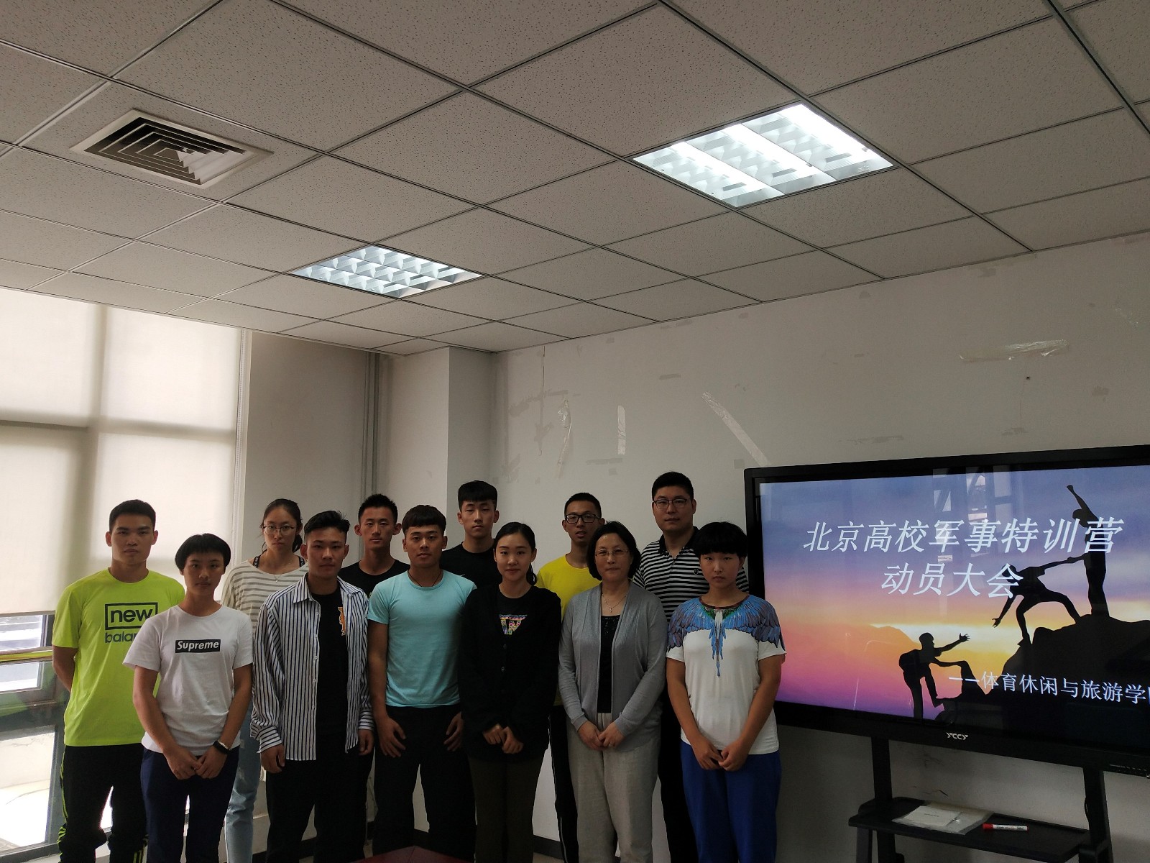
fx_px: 997
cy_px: 432
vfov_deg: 46.8
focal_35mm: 30
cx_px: 575
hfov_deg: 60.0
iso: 121
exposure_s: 1/100
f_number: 1.8
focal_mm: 3.95
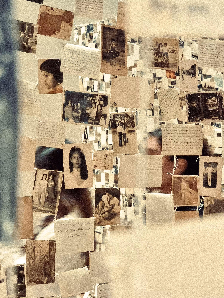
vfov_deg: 27.0
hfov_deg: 20.4
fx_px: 621
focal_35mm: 72
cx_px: 112
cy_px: 149
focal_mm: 9
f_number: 2.4
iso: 1600
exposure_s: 1/30
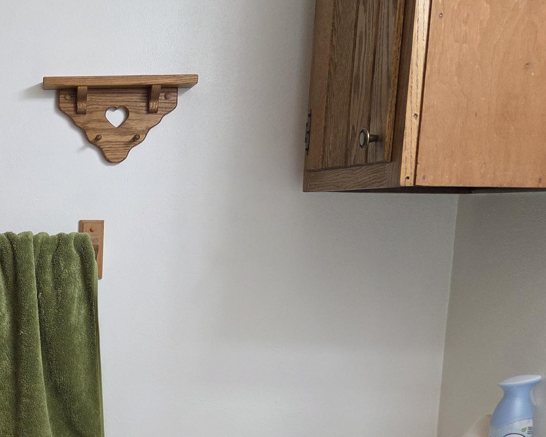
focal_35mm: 50
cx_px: -26
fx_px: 808
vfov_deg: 29.9
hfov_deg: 33.5
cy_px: 314
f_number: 1.8
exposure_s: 1/180
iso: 200
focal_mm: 5.4
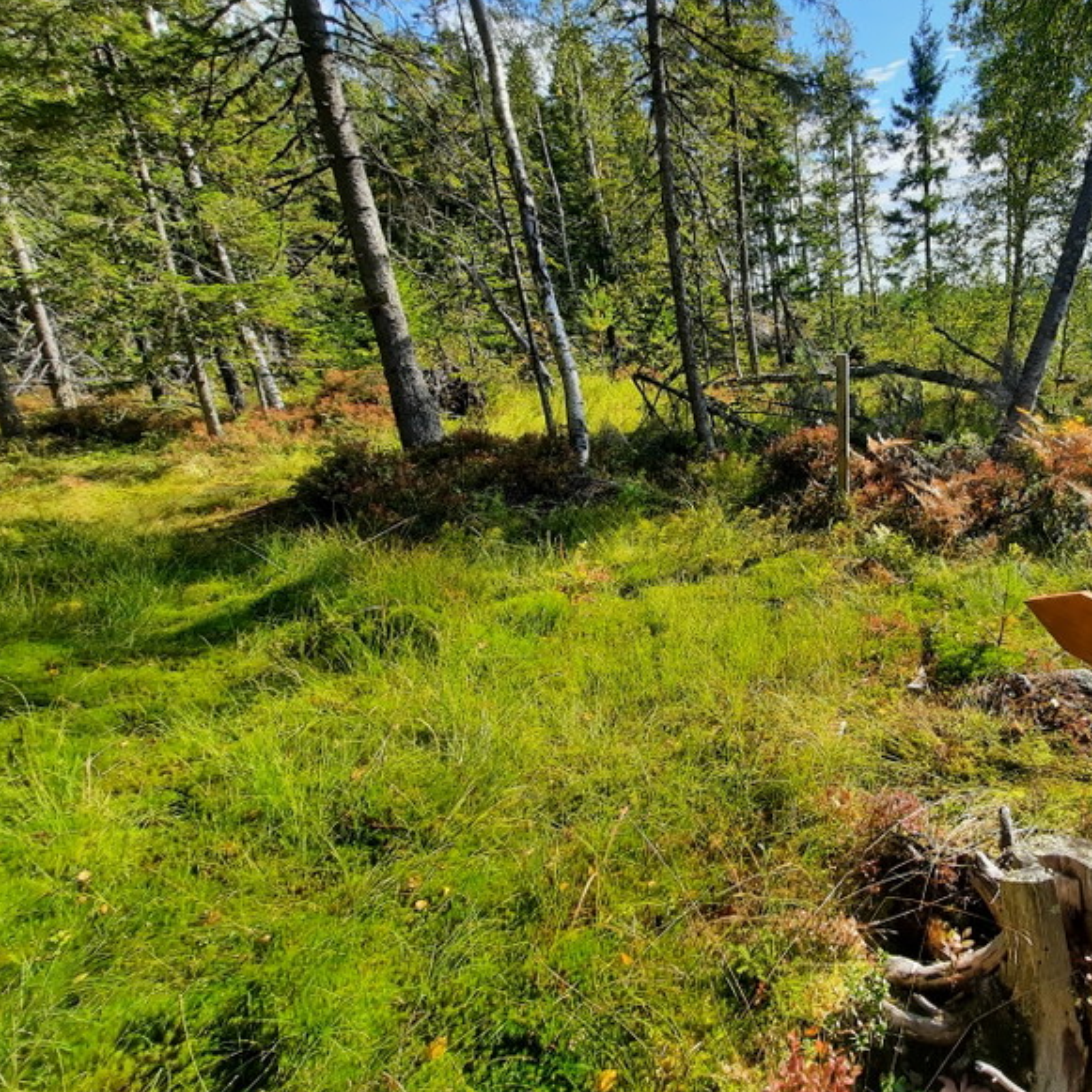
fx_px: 678
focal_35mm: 19
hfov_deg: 72.0
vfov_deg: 77.5
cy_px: 498
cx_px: 827
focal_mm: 1.74
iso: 40
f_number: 2.2
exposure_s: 1/682
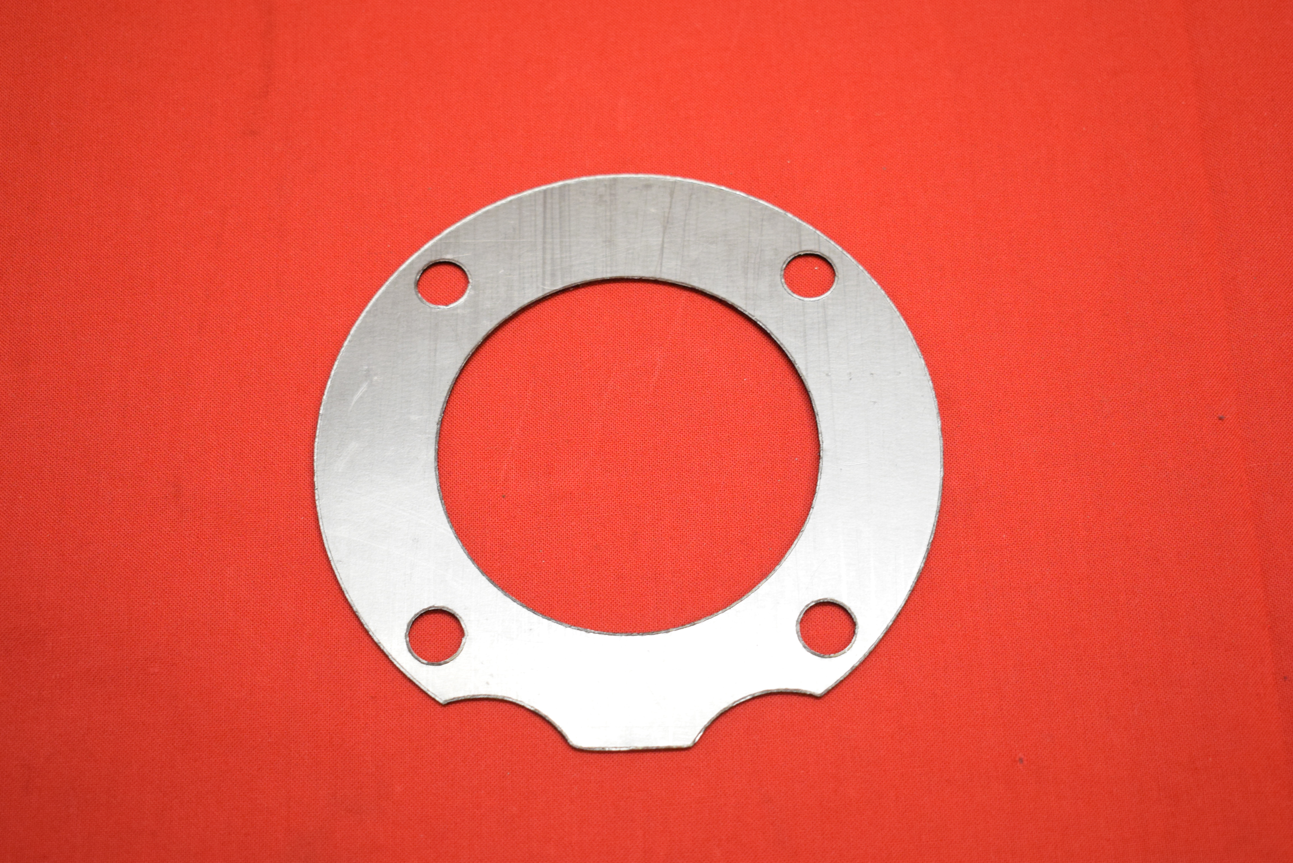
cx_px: 646
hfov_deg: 33.4
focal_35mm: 60
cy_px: 432
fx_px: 2155
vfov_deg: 22.6
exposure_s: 1/125
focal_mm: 40
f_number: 5
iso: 1600
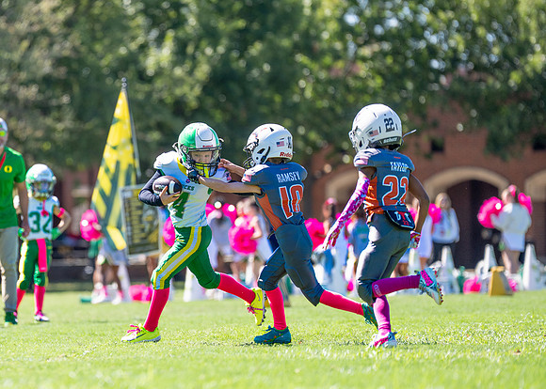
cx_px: 114
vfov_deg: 4.6
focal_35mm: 313
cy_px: 196
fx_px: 4854
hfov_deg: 6.4
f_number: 2.8
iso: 160
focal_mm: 200
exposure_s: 1/2000
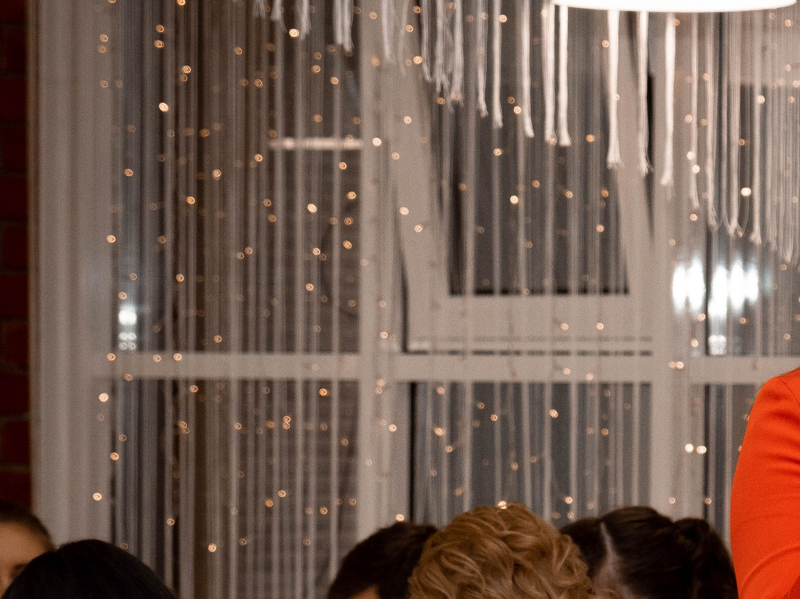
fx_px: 4783
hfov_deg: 9.5
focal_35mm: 207
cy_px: 426
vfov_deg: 7.2
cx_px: 776
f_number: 4
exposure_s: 1/180
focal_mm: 55
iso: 640
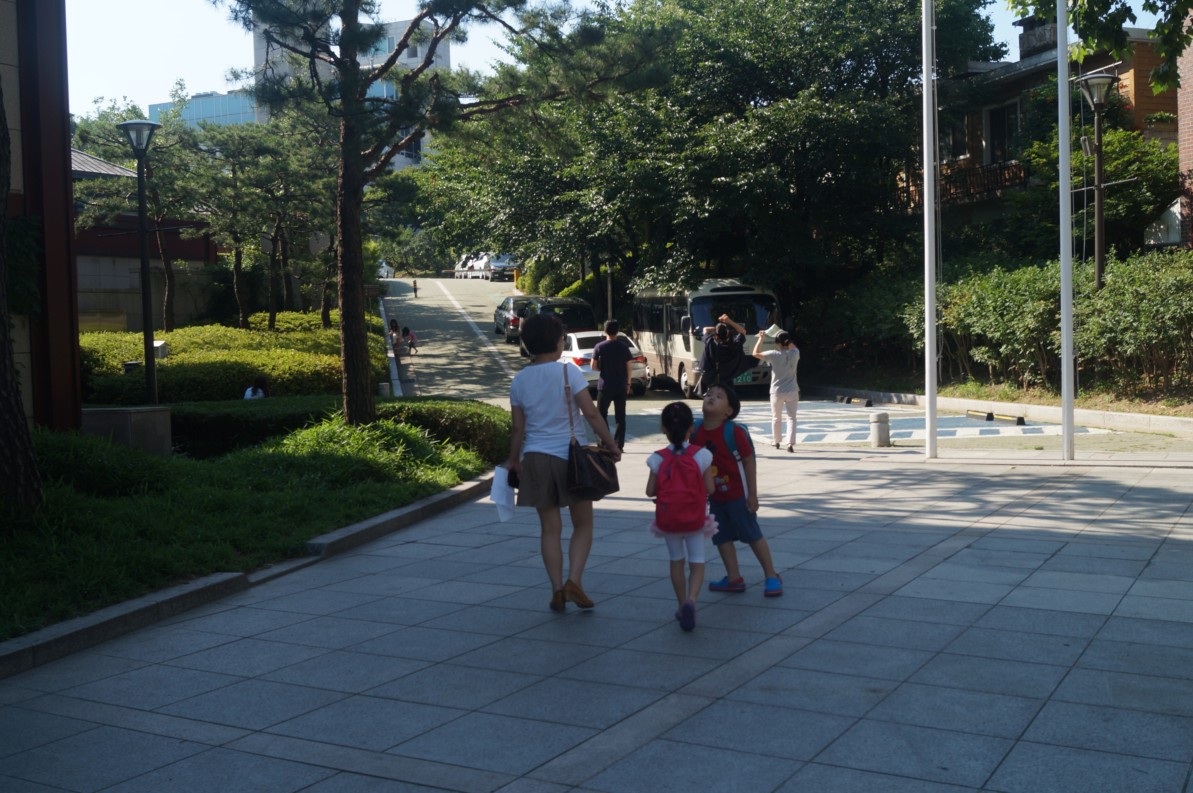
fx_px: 1291
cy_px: 396
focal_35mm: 39
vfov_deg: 34.1
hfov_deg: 49.6
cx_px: 596
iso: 100
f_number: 7.1
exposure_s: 1/200
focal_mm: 26
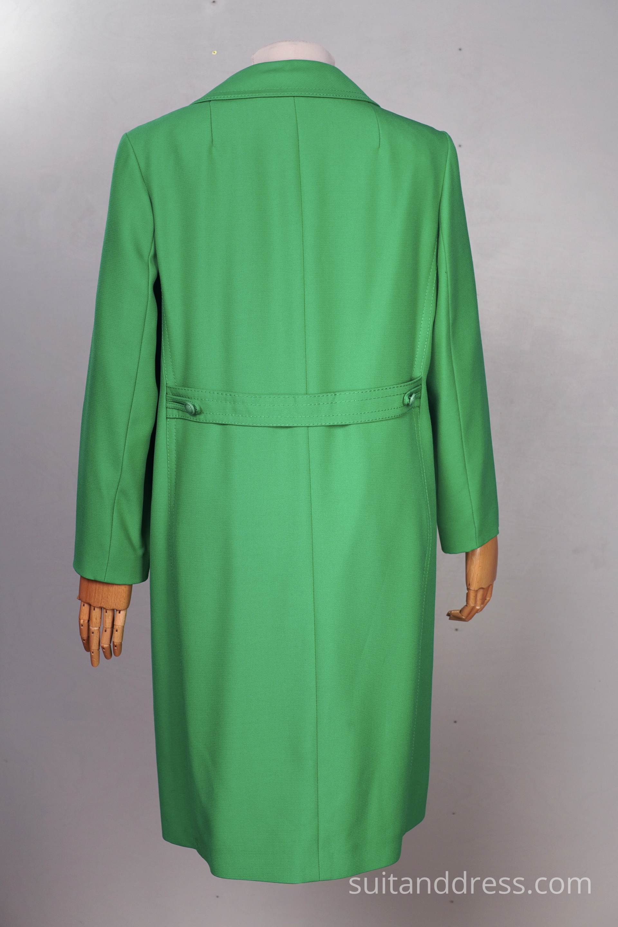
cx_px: 309
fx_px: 1236
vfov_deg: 41.1
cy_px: 464
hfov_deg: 28.1
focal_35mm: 48
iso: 200
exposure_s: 1/15
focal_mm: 32
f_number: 6.3
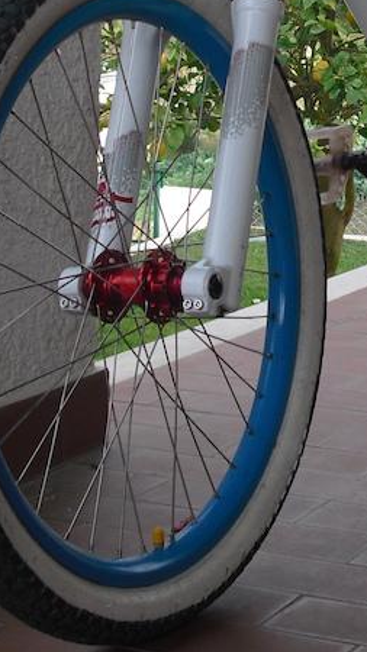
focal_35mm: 109
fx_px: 1886
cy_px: 99
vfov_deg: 19.4
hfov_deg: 11.0
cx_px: 389
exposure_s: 1/160
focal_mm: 7.7
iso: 100
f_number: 3.4
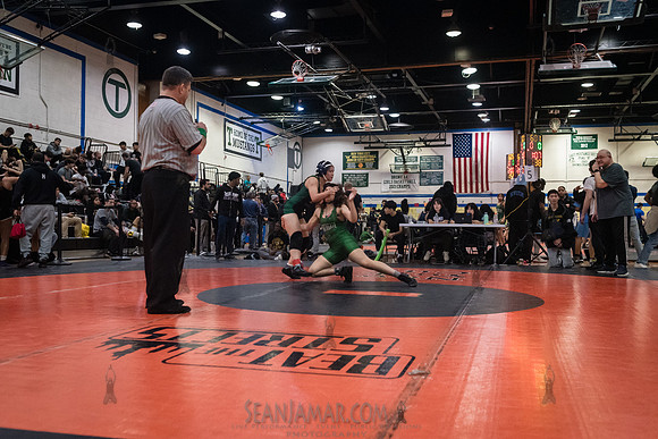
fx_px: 650
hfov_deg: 53.7
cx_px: 329
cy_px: 220
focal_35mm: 36
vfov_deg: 37.3
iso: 8000
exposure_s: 1/400
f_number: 4
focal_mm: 35
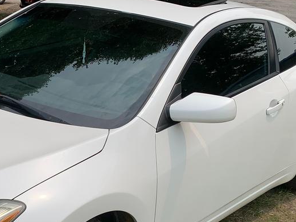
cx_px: 38
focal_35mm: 64
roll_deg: -0.8
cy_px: 174
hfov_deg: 29.2
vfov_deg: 22.6
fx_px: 547
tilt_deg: -23.8
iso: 25
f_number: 1.8
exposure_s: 1/2611
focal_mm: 4.25
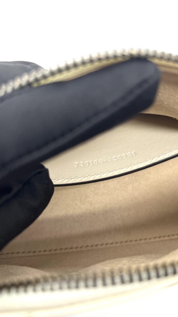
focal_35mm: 29
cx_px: 105
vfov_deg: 66.1
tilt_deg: -78.8
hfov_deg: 40.1
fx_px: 243
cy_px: 158
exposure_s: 1/100
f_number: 1.5
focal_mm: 5.7
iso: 50
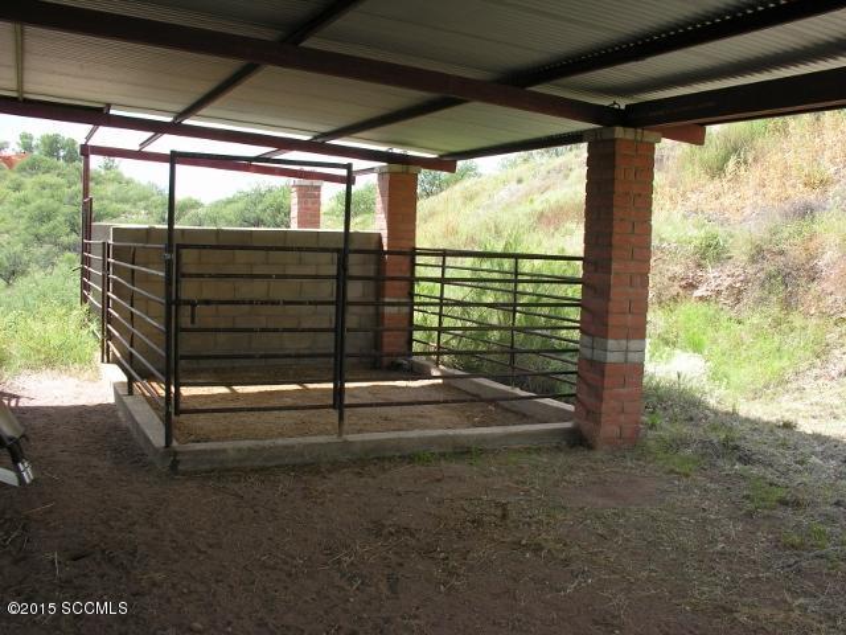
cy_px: 318
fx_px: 855
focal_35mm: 35
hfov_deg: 52.6
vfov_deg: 40.7
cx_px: 423
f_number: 5
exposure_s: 1/105
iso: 50
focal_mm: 8.9
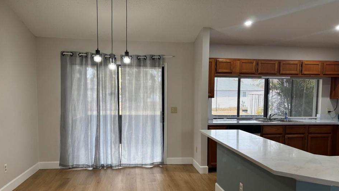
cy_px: 113
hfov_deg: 66.1
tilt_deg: -4.2
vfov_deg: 40.0
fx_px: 261
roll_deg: -0.4
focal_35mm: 29
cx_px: 166
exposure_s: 1/60
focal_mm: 5.96
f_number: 1.6
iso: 125
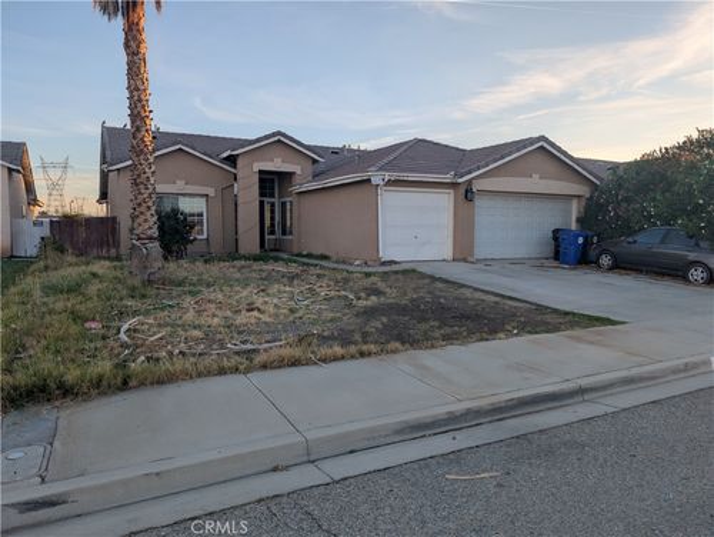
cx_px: 357
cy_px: 268
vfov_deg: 56.9
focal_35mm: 24
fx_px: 496
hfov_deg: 71.5
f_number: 1.68
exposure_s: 1/608
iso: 20
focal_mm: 6.9
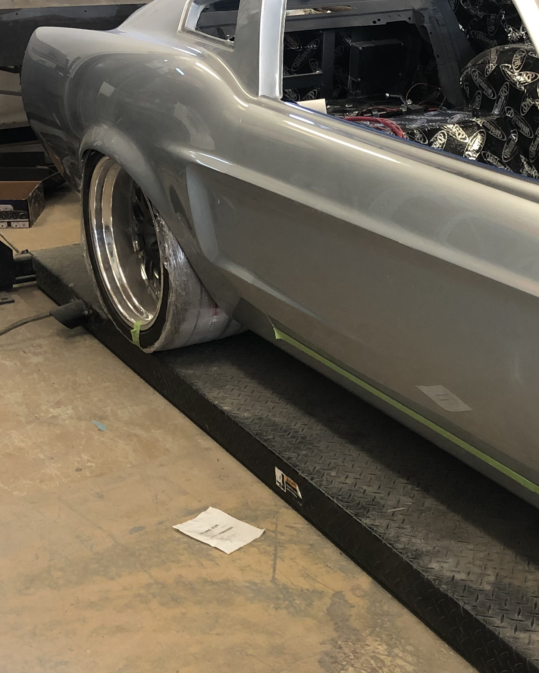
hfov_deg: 24.6
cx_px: 436
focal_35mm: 61
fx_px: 1216
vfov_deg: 31.0
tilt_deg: -22.8
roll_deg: -0.8
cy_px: 334
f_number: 1.8
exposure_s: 1/15
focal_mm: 3.99
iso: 40
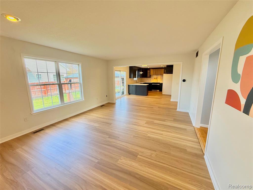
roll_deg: +0.7
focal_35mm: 14
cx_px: 126
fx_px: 102
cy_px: 95
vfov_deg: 85.7
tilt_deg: -9.3
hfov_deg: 102.1
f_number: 2.2
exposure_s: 1/120
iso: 125
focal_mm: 2.22
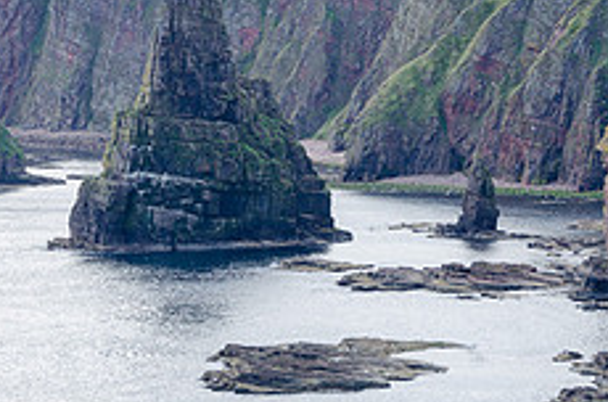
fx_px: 3571
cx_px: 307
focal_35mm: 212
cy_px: 243
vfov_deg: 6.4
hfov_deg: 9.7
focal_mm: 56
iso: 100
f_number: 8
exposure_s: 1/60
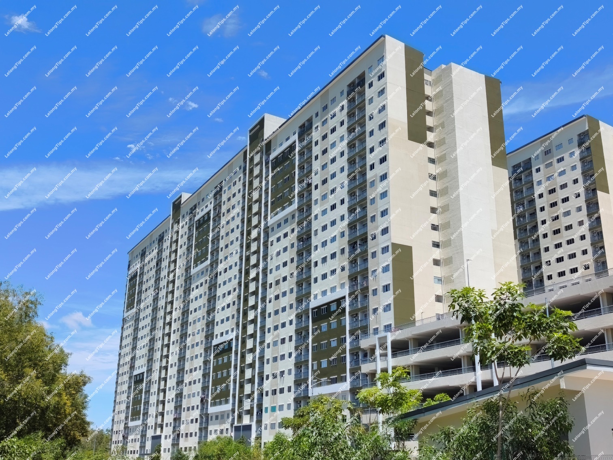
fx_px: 620
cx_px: 306
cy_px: 230
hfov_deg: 52.6
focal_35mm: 35
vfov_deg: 40.7
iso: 50
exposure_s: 1/702
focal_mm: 6.06
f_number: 1.7
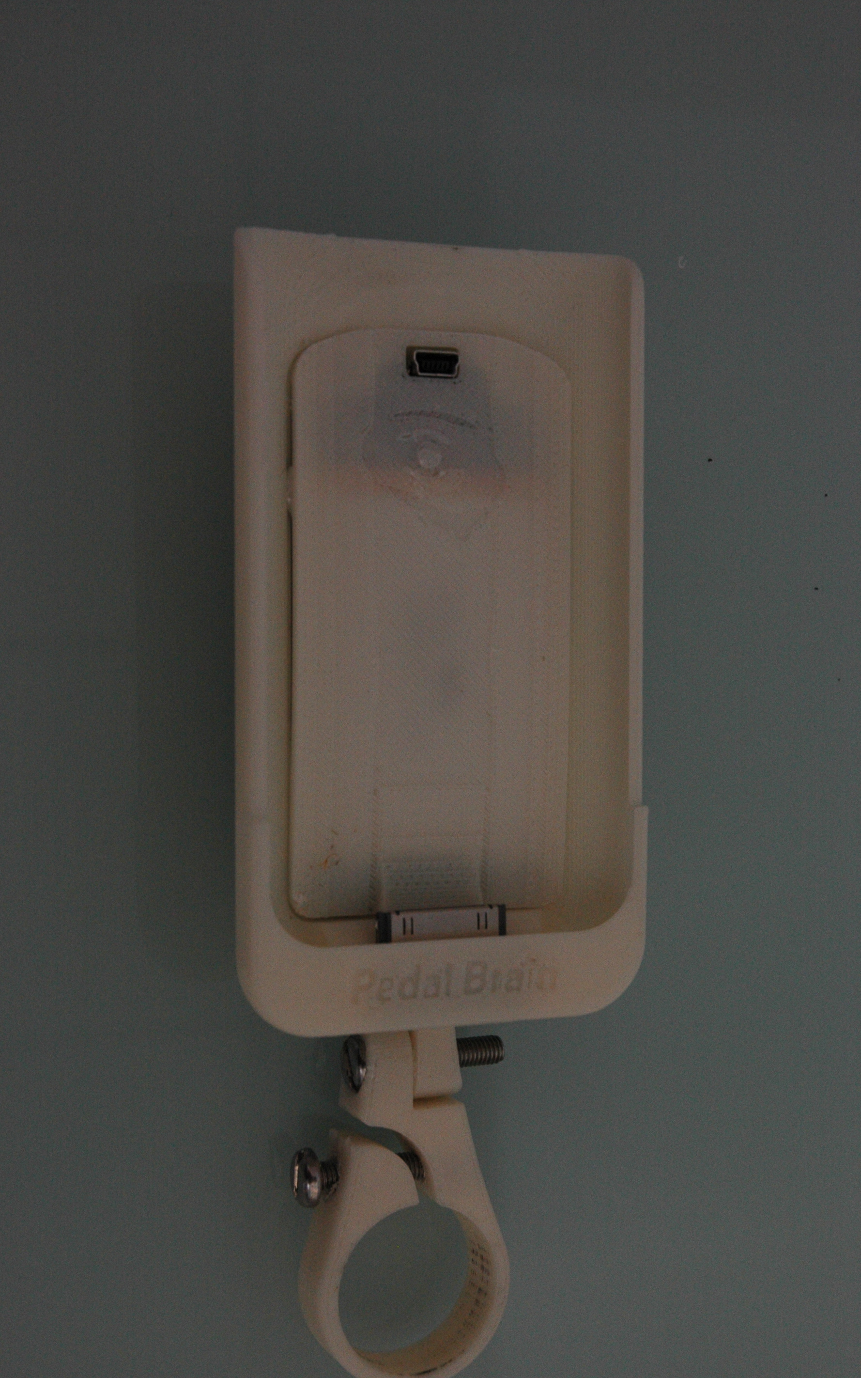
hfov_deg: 22.9
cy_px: 722
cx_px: 453
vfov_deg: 35.9
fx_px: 2122
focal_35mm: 57
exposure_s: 1/160
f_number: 6.3
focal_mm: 35
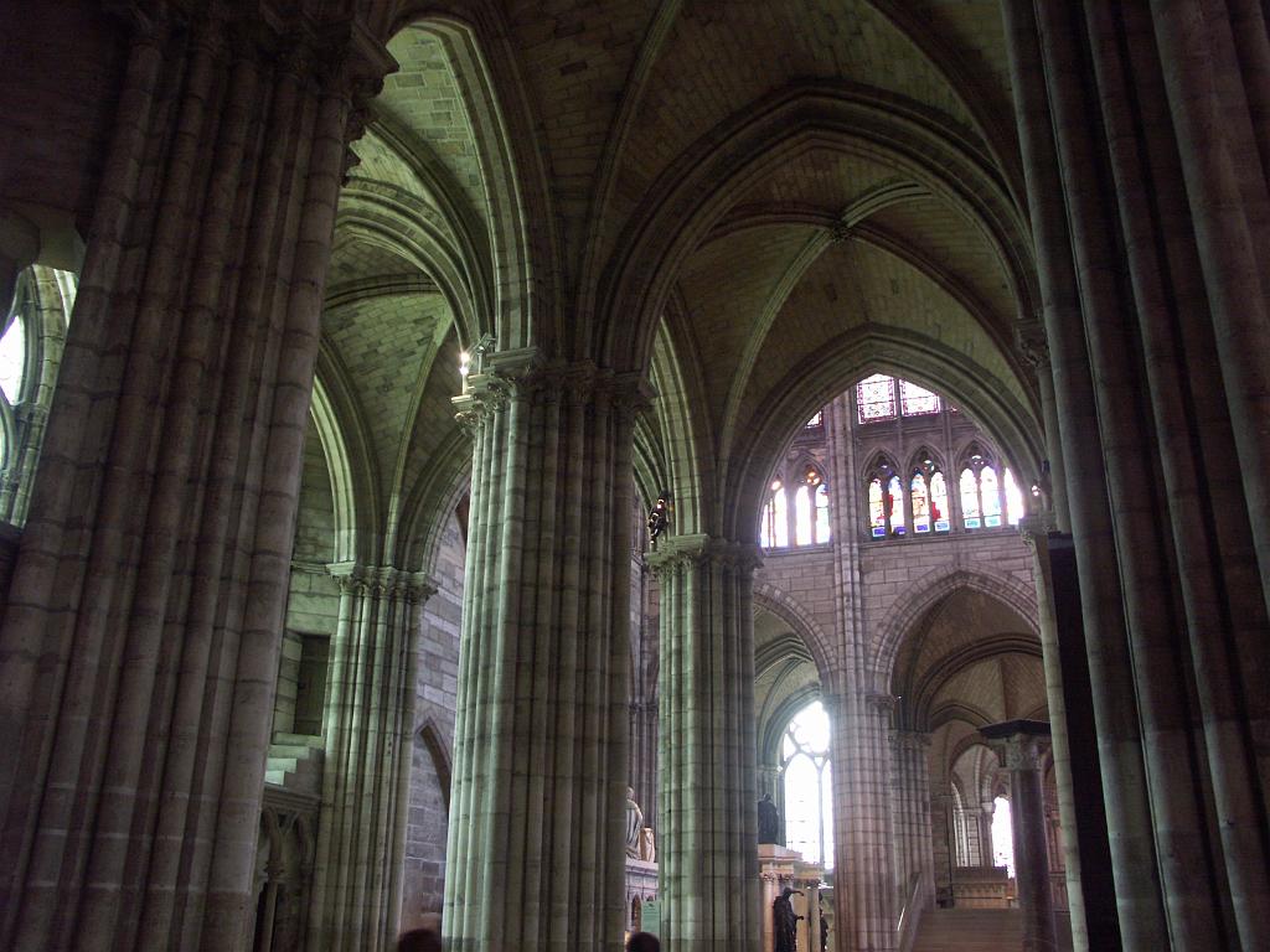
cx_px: 635
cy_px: 476
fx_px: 1174
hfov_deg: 56.8
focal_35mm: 32
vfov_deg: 44.2
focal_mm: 8.17
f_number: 2.8
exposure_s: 1/8
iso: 200
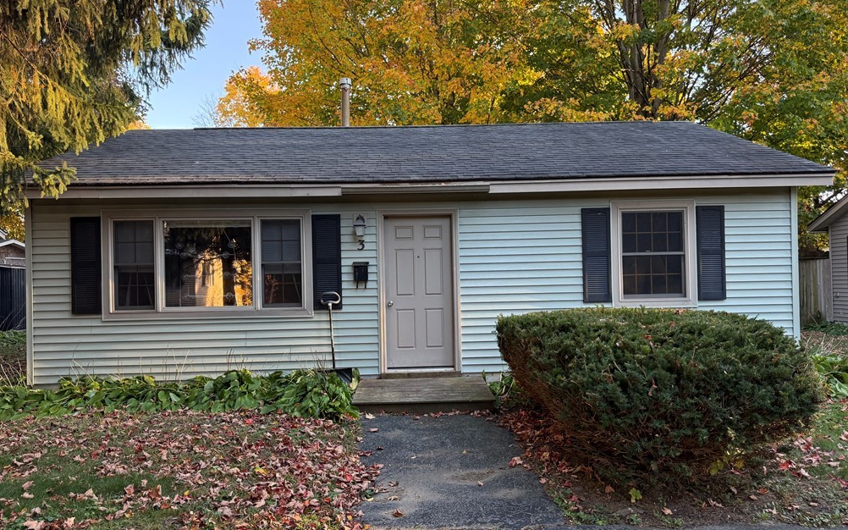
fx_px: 601
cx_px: 429
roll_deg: +1.7
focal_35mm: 26
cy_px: 273
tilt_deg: +0.6
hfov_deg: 70.4
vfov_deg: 47.6
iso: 200
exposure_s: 1/187
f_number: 1.78
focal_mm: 6.76
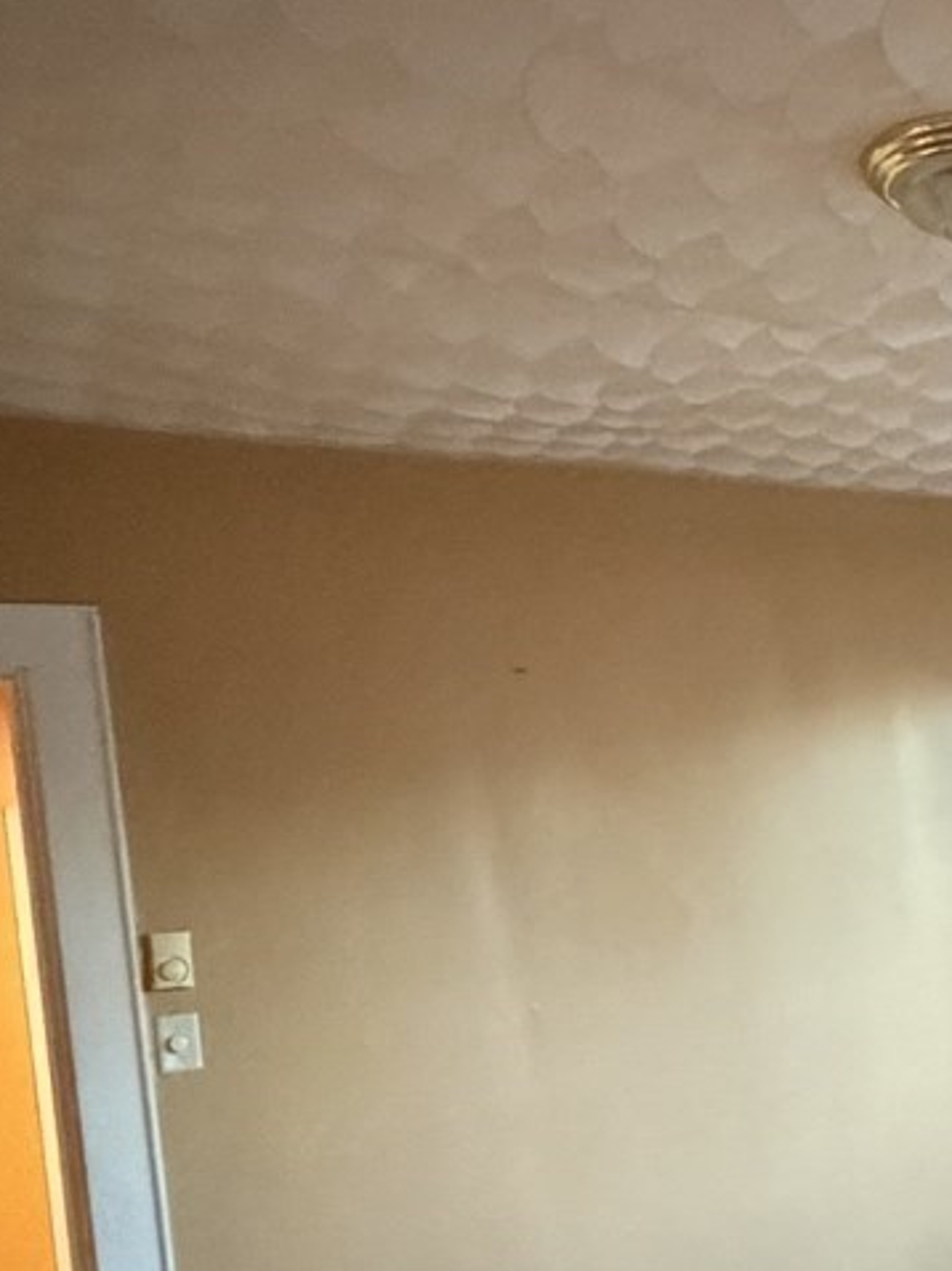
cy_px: 875
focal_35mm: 45
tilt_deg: -0.1
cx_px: 1300
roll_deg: +7.0
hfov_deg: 26.3
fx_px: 1652
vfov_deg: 41.4
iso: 1250
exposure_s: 1/60
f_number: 2.2
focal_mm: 2.22
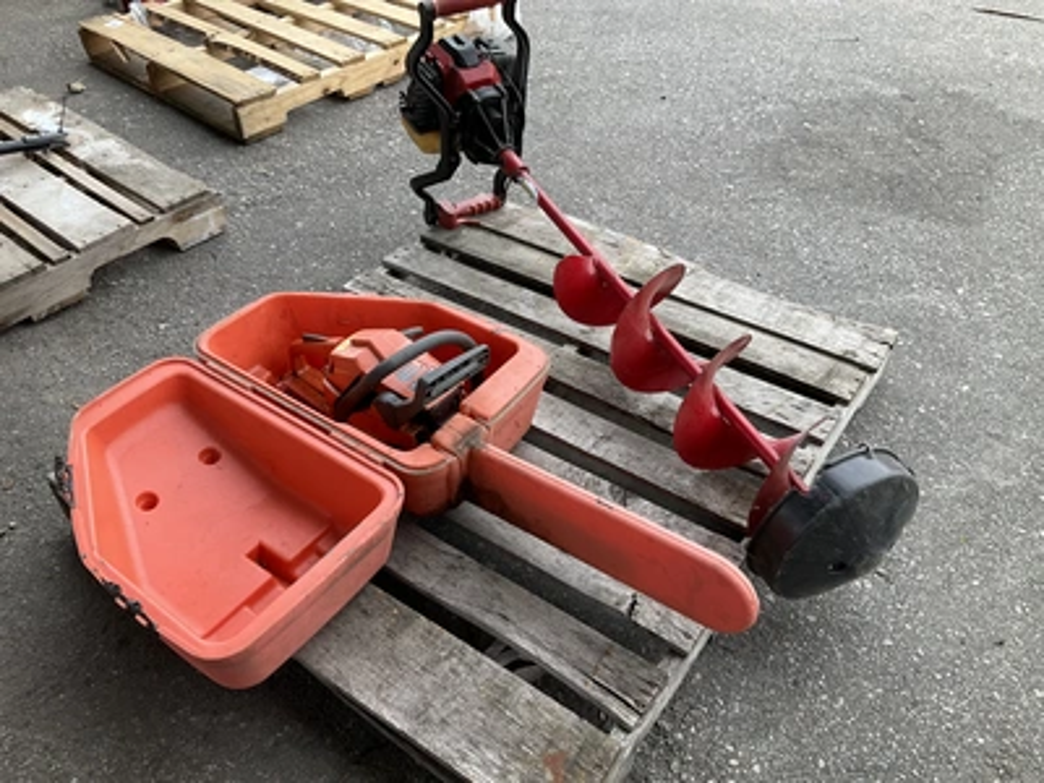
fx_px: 875
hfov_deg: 61.7
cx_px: 522
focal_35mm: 29
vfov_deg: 48.2
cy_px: 392
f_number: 1.8
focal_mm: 3
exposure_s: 1/220
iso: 20
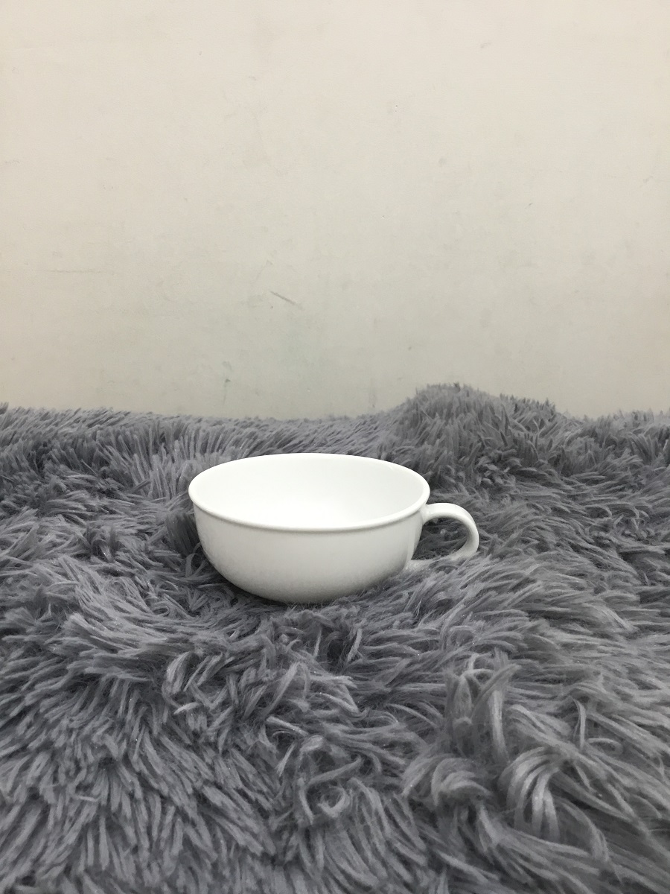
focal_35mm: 31
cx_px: 335
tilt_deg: -15.6
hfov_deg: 45.4
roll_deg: +1.0
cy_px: 447
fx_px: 800
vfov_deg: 58.4
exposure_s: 1/33
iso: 100
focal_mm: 3.3
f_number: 2.4
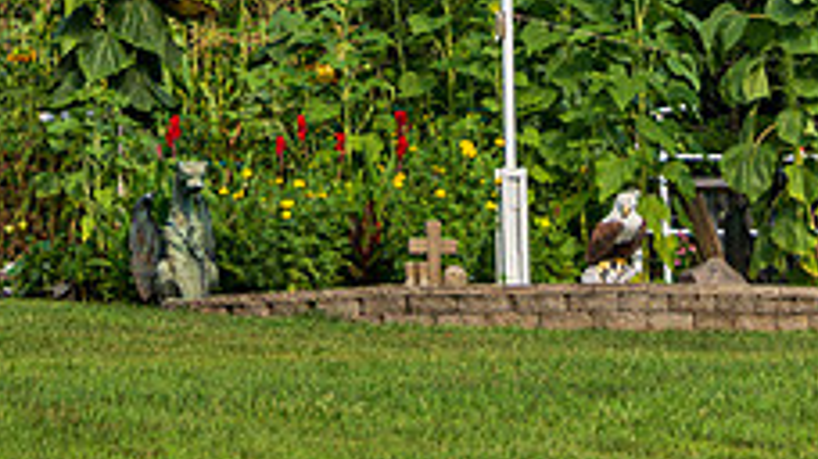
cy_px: -319
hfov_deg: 10.1
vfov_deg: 5.6
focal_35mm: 214
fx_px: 4640
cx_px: 464
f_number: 7.1
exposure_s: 1/1000
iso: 200
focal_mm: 46
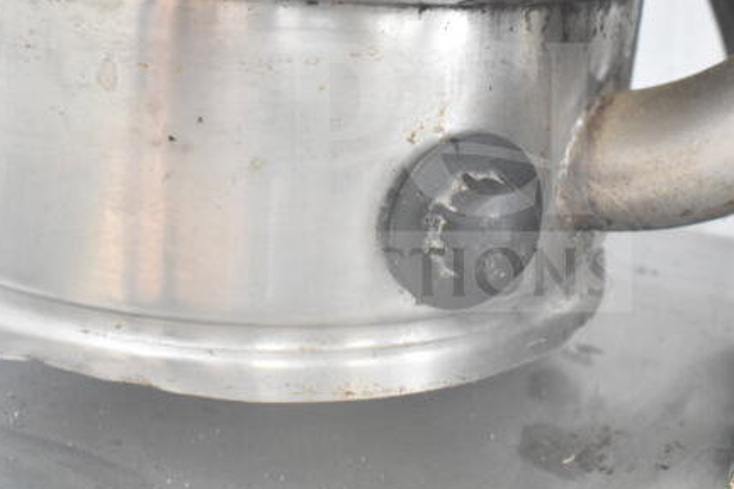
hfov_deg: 28.0
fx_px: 1468
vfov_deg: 18.9
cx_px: 440
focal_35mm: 72
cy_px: 177
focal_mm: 34
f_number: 4.5
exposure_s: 1/50
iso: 5000
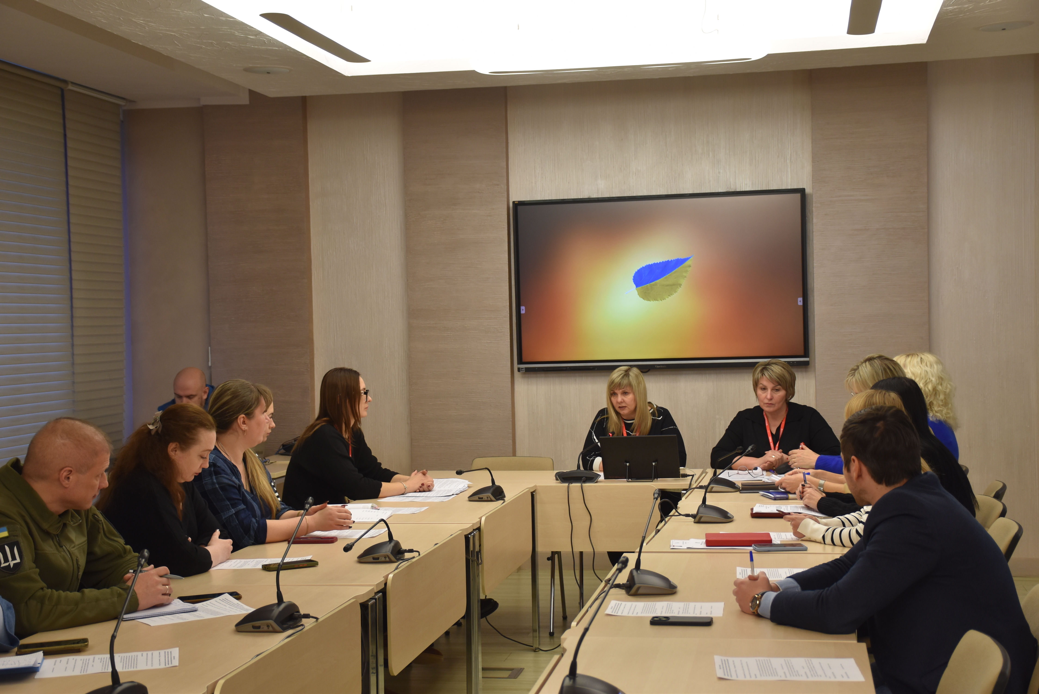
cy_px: 347
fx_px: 1645
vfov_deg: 23.8
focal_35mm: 57
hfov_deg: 35.0
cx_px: 520
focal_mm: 38
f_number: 4.2
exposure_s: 1/60
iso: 400
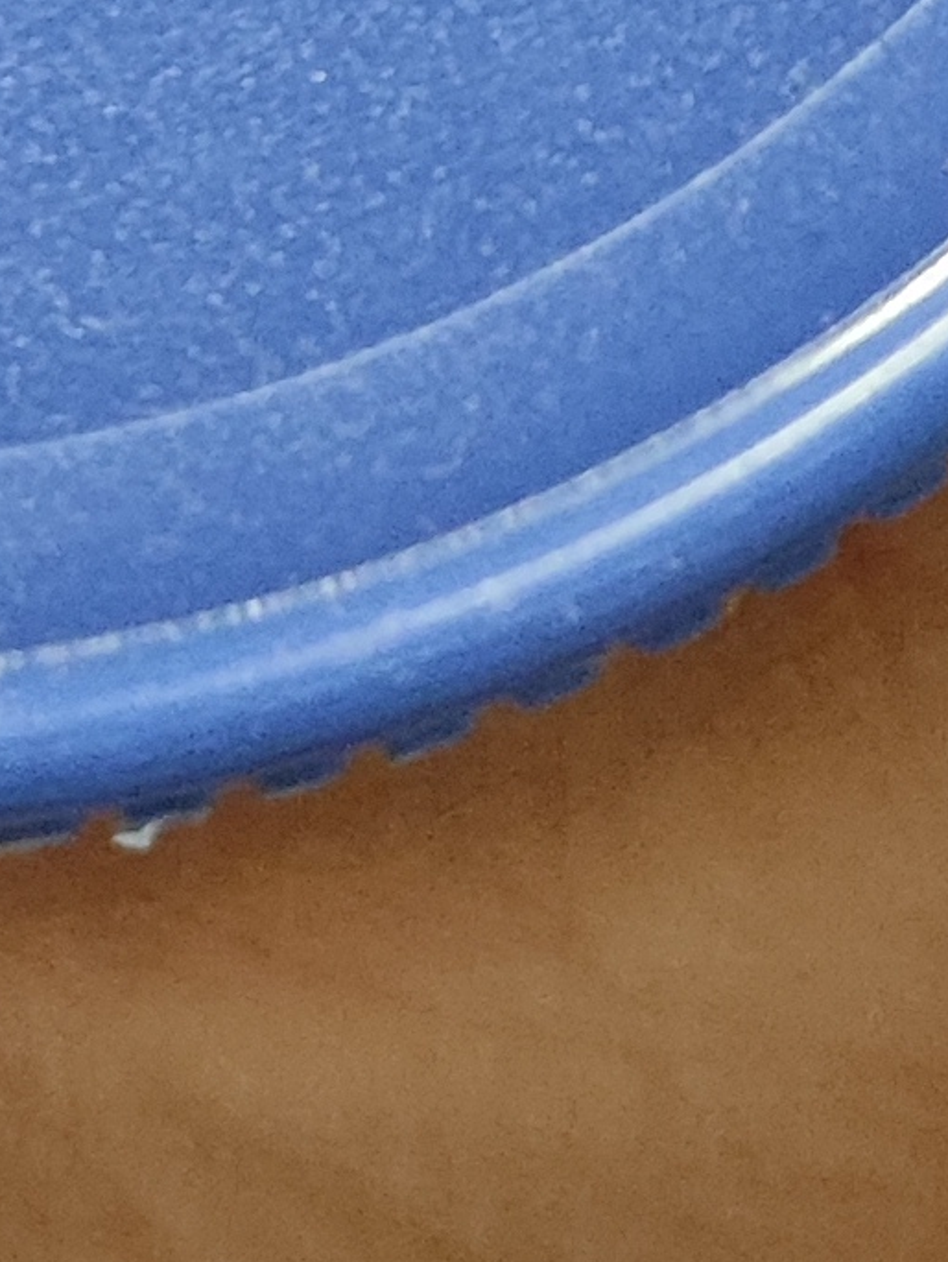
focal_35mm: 169
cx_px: -212
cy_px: -1210
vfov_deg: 10.7
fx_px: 6163
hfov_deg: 8.7
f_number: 1.79
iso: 1303
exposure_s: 1/25
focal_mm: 4.71
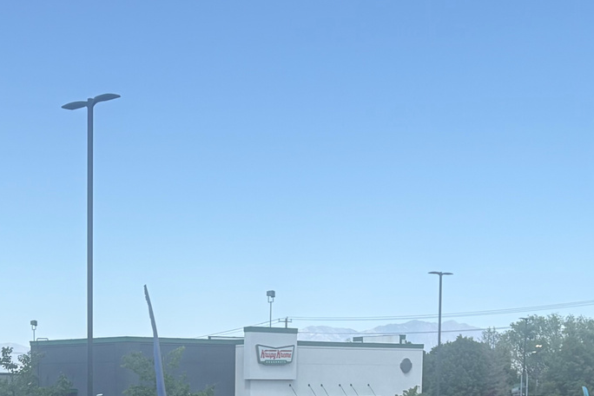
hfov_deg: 24.7
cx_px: 119
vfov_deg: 15.7
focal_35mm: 81
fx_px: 1336
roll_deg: +1.3
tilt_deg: -7.4
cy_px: 575
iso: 50
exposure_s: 1/1953
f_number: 1.6
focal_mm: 5.96
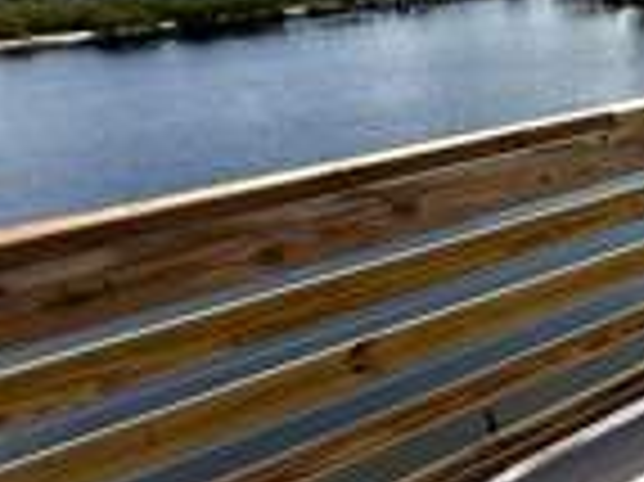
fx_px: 874
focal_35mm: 47
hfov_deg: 30.7
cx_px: 860
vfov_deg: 30.7
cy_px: 173
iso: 50
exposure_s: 1/3891
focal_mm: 2.22
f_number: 2.2
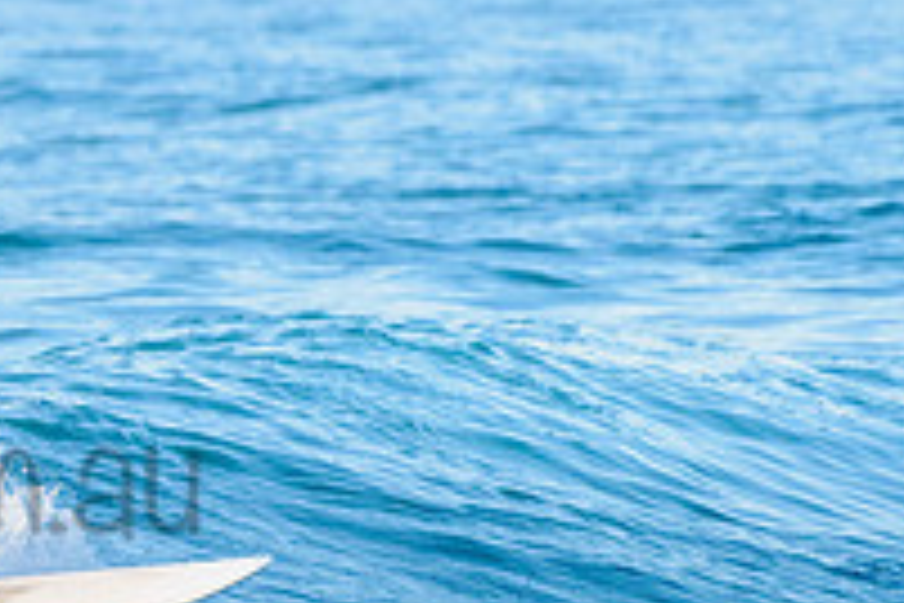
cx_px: -320
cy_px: 394
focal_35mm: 1771
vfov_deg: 0.8
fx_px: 44468
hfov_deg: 1.2
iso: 2000
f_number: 5.6
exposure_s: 1/2000
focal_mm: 500
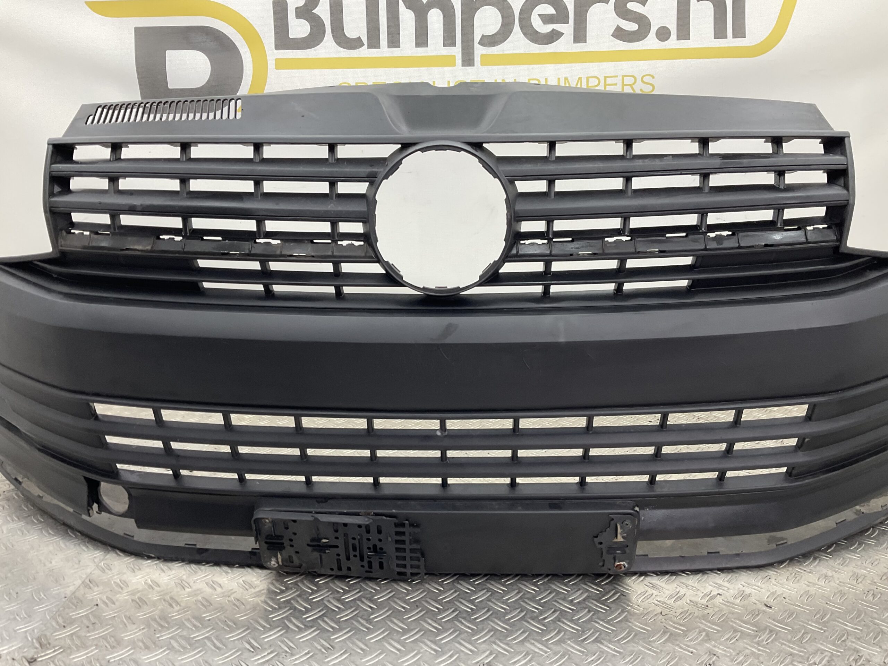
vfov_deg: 48.2
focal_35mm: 29
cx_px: 444
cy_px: 333
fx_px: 744
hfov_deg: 61.7
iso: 40
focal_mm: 3
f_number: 1.8
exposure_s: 1/100
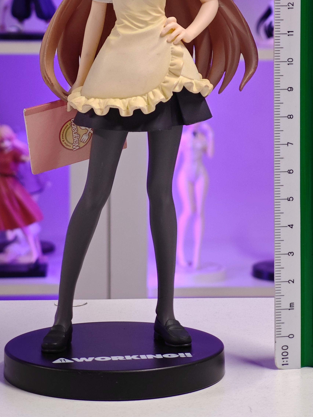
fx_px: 1387
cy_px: 120
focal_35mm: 115
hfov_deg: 12.9
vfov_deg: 17.1
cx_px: 175
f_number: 2.4
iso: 400
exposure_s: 1/19.5
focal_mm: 7.48
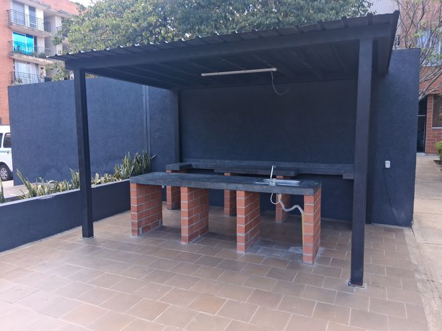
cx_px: 221
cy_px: 166
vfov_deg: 53.0
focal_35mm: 26
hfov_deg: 67.3
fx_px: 332
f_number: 1.8
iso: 32
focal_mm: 3.98
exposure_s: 1/100
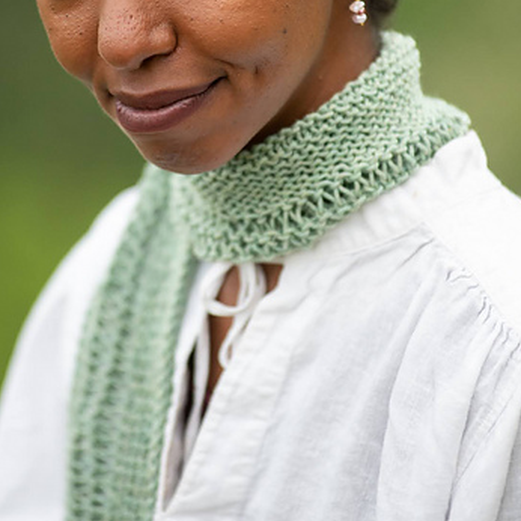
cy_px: 134
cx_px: 235
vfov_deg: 5.6
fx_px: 5347
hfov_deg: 5.6
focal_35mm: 314
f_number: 4
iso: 800
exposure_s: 1/640
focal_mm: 200
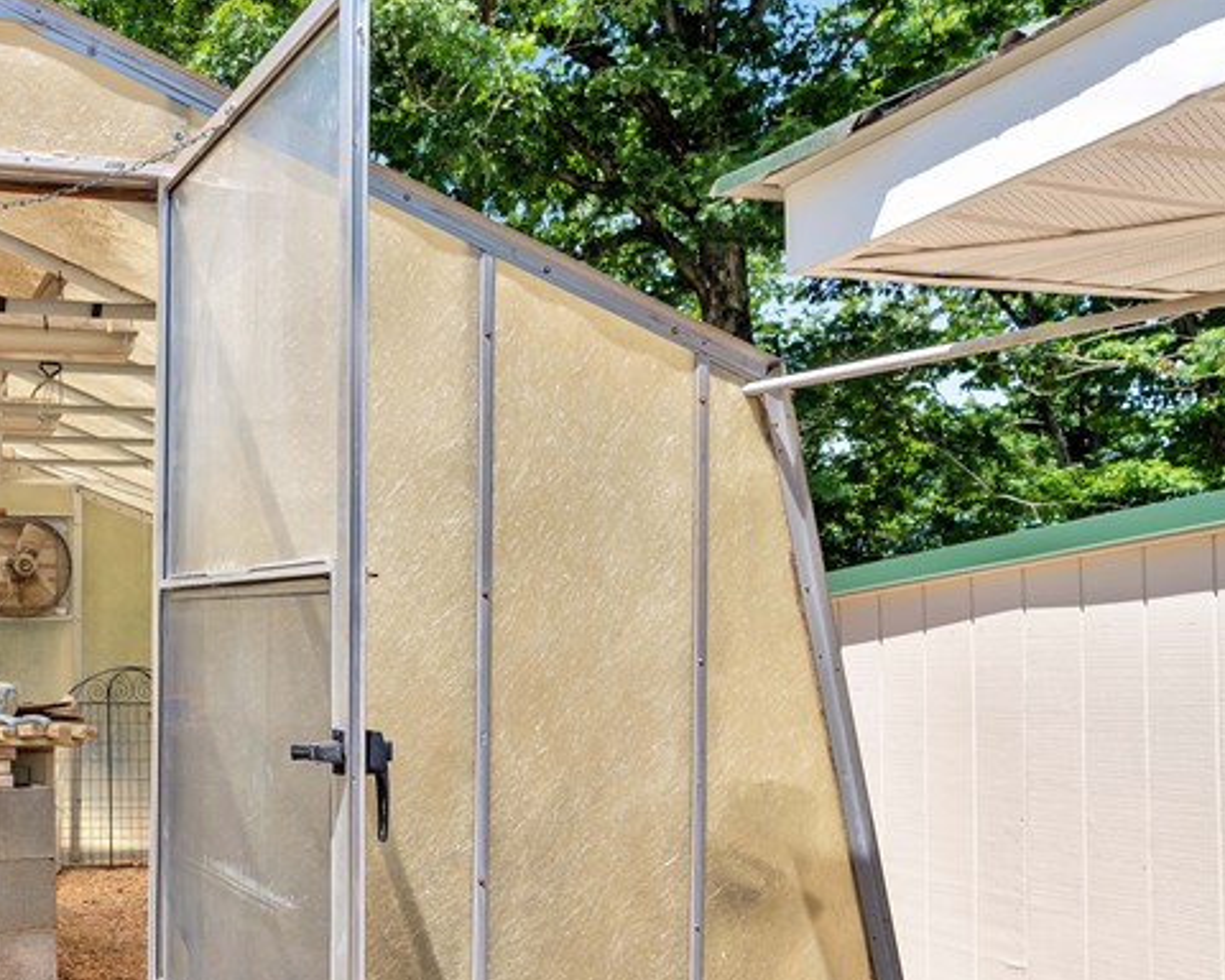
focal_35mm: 34
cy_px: 615
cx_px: 54
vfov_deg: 43.0
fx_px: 1233
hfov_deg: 46.0
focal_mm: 16
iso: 100
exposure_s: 1/100
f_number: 7.1
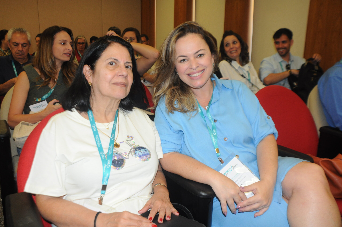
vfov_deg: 39.9
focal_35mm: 33
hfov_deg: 57.3
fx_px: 313
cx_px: 171
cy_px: 114
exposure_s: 1/60
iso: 800
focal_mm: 22
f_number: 4
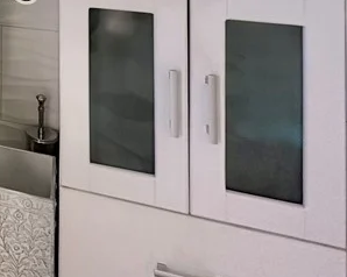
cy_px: -116
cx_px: -141
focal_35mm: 47
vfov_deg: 25.6
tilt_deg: +0.9
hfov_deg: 29.0
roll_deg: -0.6
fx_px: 482
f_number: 2.2
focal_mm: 2.22
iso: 250
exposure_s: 1/120
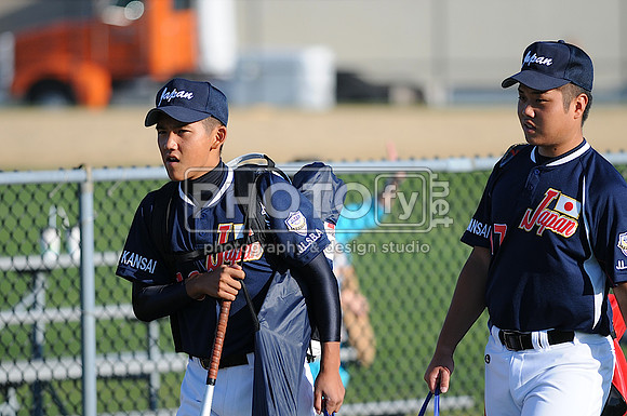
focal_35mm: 450
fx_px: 7827
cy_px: 208
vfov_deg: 3.0
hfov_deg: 4.6
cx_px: 314
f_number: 4
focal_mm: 300
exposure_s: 1/1250
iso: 200
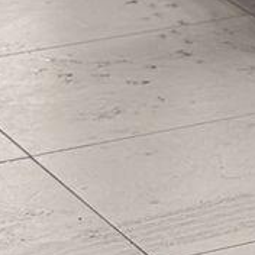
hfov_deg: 4.7
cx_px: 969
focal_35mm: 347
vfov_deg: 4.9
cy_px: -313
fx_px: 2892
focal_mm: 6.86
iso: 100
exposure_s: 1/100
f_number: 1.78
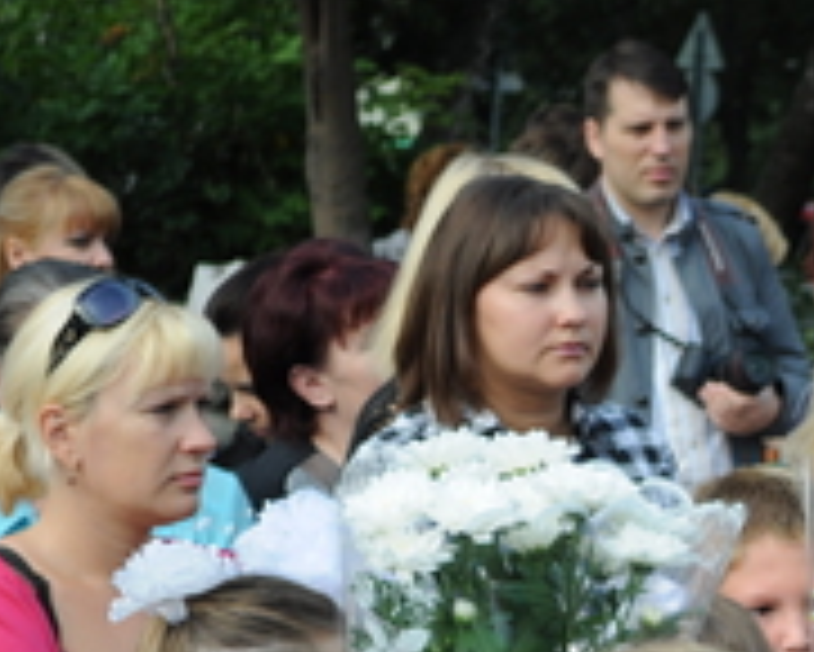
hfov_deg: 8.1
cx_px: 1016
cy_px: 776
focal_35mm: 234
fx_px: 5651
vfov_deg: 6.6
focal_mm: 55
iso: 200
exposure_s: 1/250
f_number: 5.6
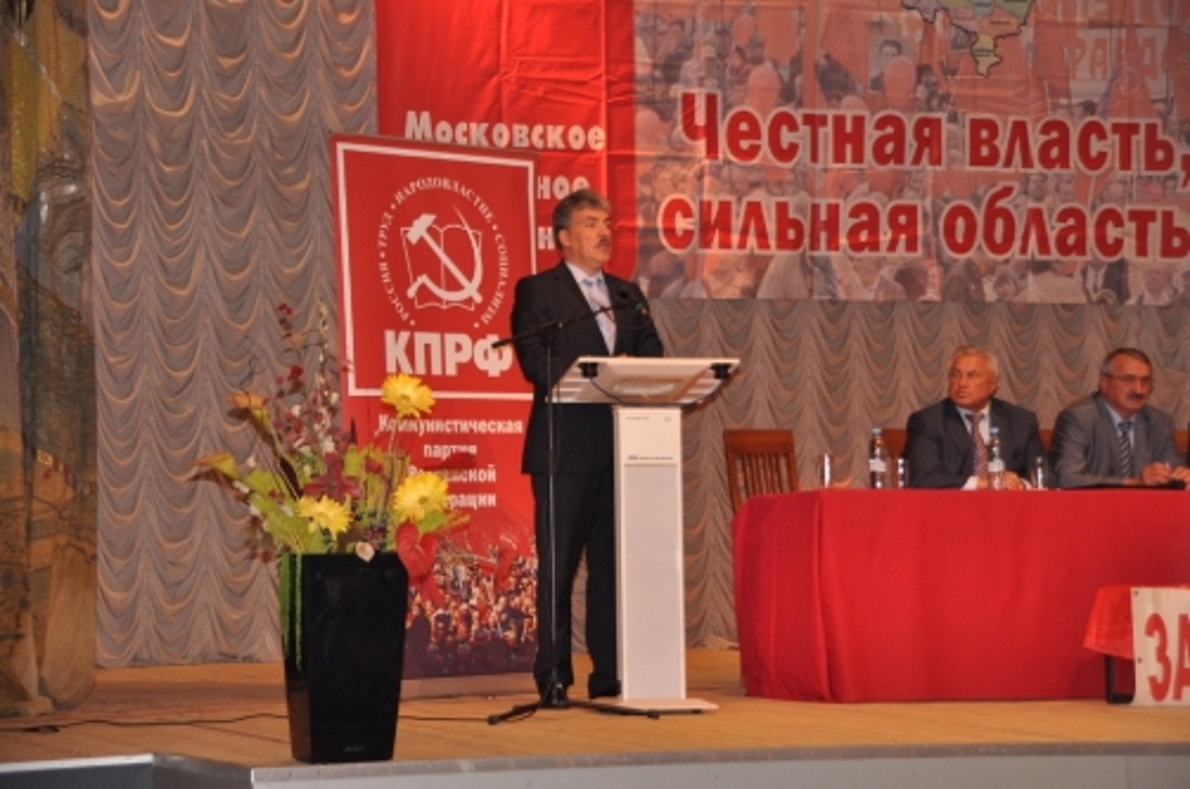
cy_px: 394
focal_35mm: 93
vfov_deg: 14.7
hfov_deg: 21.9
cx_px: 595
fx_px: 3069
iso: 800
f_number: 4.8
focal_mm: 62
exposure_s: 1/60
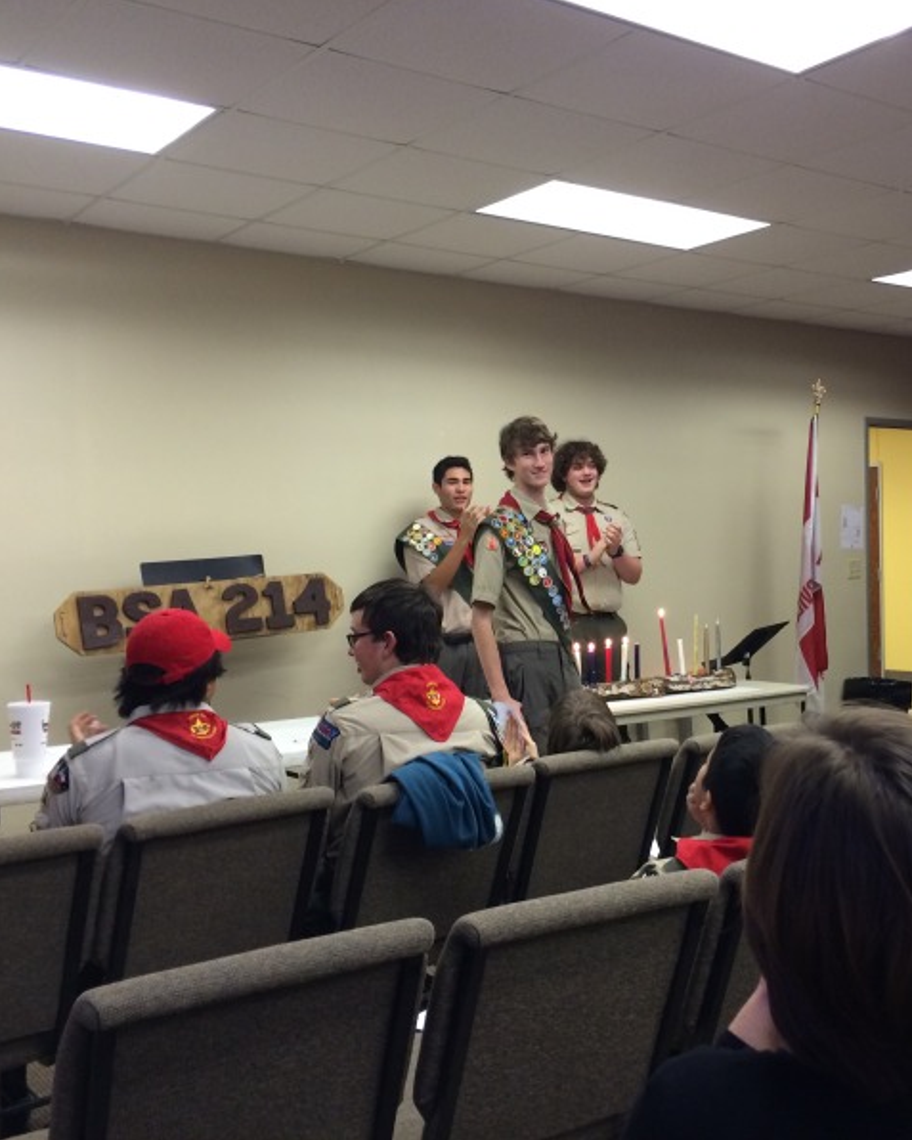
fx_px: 1282
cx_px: 606
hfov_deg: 38.7
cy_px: 568
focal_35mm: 38
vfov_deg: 47.9
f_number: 2.2
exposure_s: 1/30
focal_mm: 4.15
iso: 125
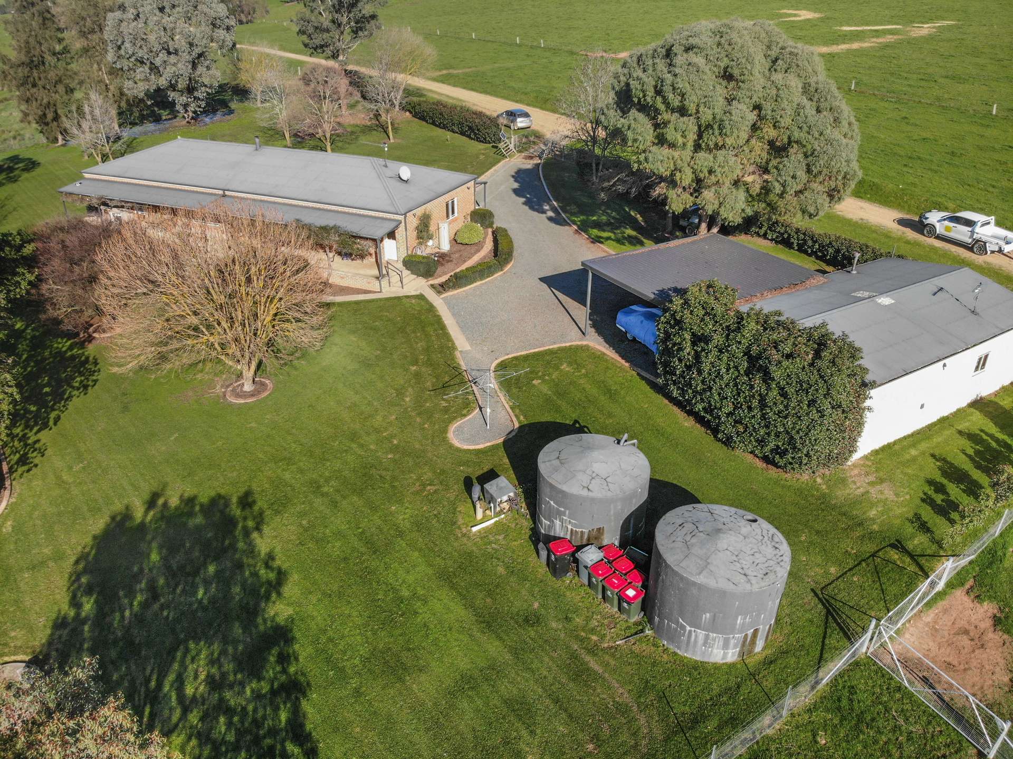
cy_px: 380
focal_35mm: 24
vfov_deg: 56.8
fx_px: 702
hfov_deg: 71.6
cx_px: 506
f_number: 2.8
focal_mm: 4.5
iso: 100
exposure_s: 1/500
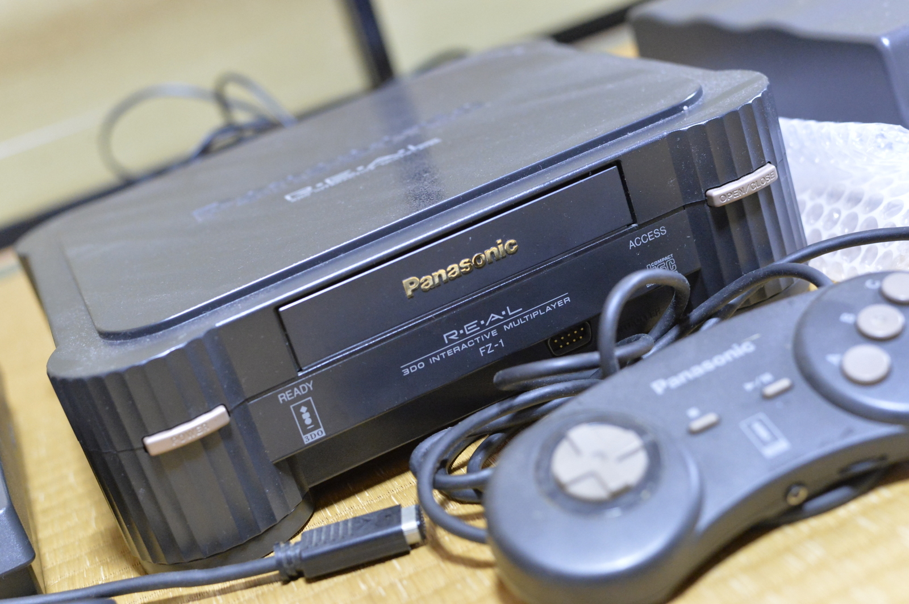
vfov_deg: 26.9
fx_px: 1261
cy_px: 302
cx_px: 454
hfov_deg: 39.6
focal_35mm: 50
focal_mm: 50
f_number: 4.5
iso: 8000
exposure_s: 1/80
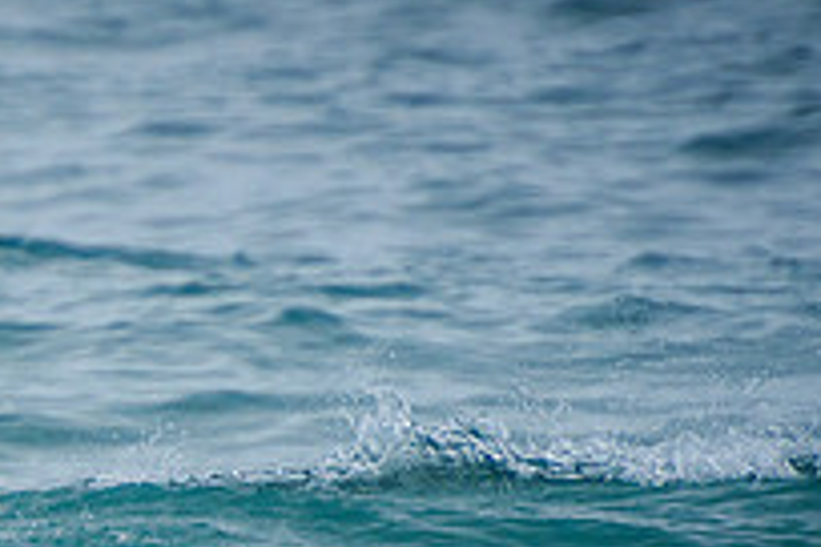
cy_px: 593
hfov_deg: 1.2
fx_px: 38835
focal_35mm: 1703
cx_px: -193
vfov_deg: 0.8
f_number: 5.6
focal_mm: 400
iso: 450
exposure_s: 1/2000
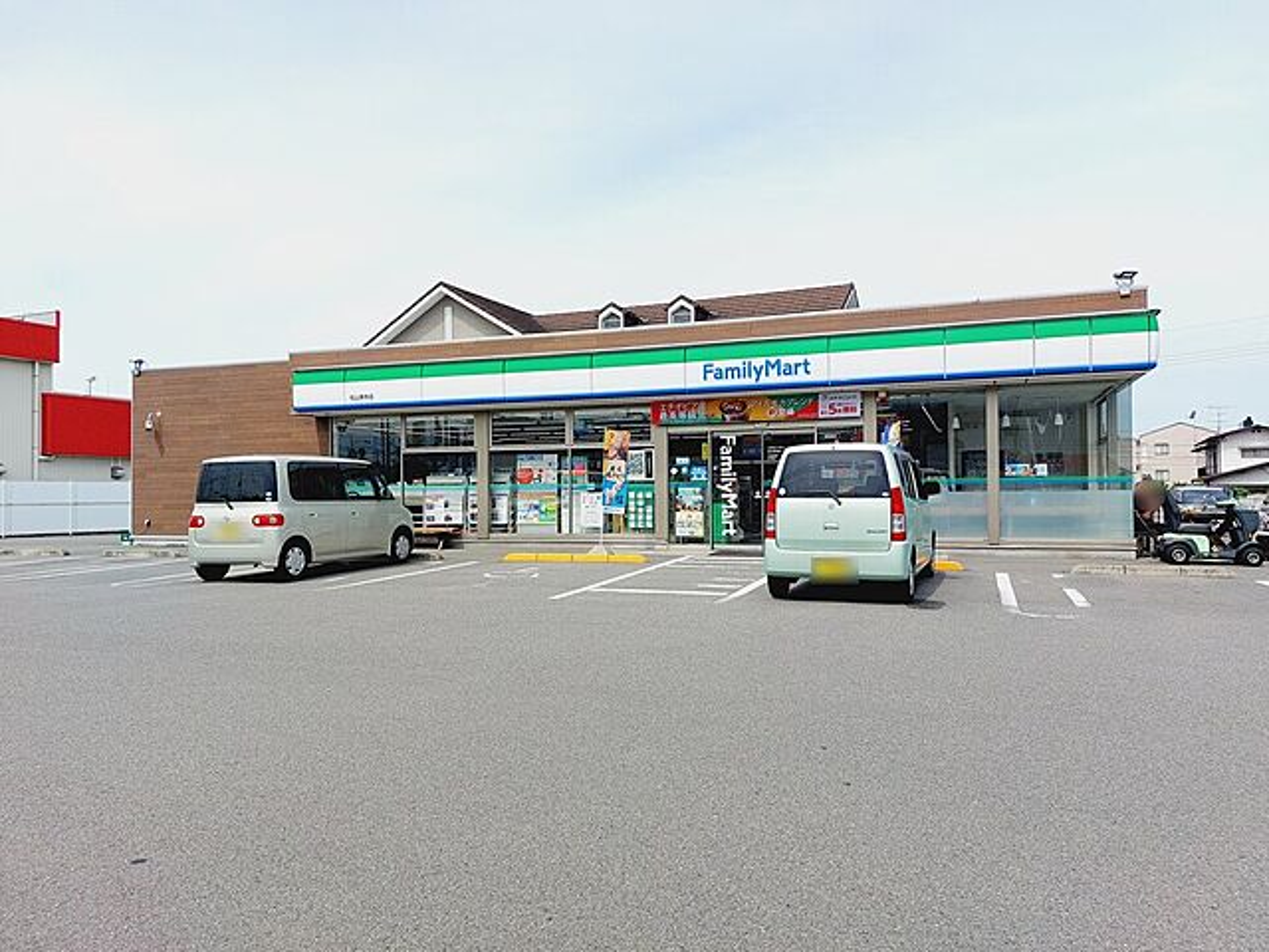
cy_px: 476
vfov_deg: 56.8
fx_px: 880
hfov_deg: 71.6
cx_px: 634
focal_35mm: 24
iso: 25
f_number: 1.8
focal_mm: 5.23
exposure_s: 1/1238
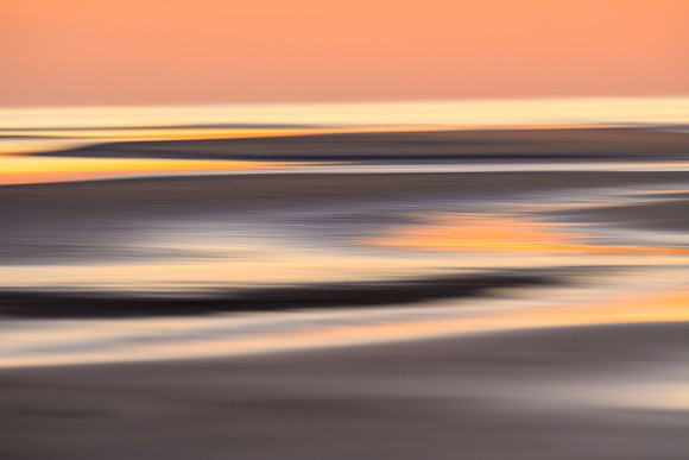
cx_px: 344
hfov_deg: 3.4
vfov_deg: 2.3
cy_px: 230
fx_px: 11485
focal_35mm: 600
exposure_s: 1/6
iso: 80
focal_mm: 600
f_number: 9
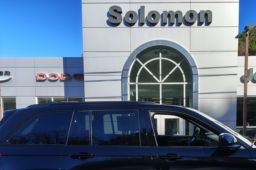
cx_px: 164
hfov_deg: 49.0
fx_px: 277
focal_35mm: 39
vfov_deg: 33.1
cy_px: 139
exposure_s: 1/838
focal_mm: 5.56
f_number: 1.8
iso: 101
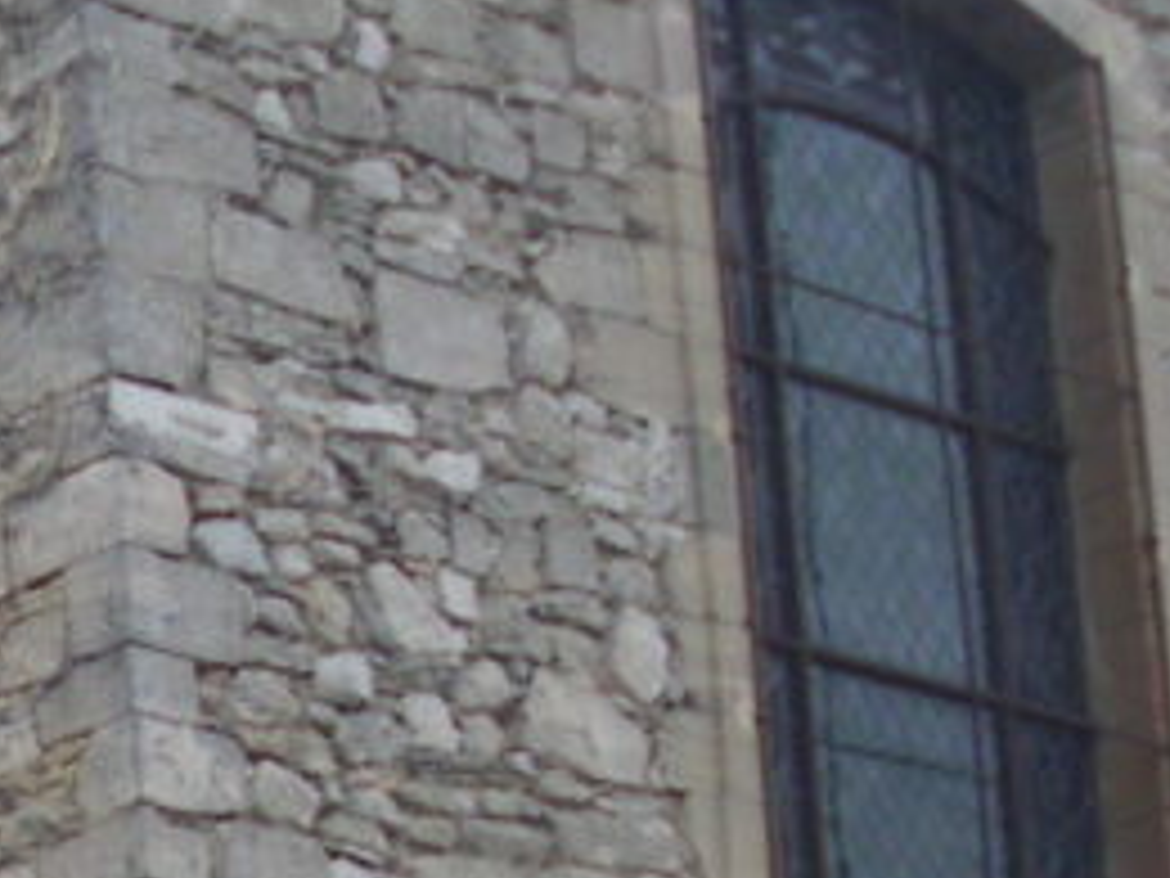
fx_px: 7199
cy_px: 1382
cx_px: -1044
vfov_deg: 6.9
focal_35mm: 213
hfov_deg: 8.8
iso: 64
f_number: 3.5
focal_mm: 6.3
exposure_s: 1/80
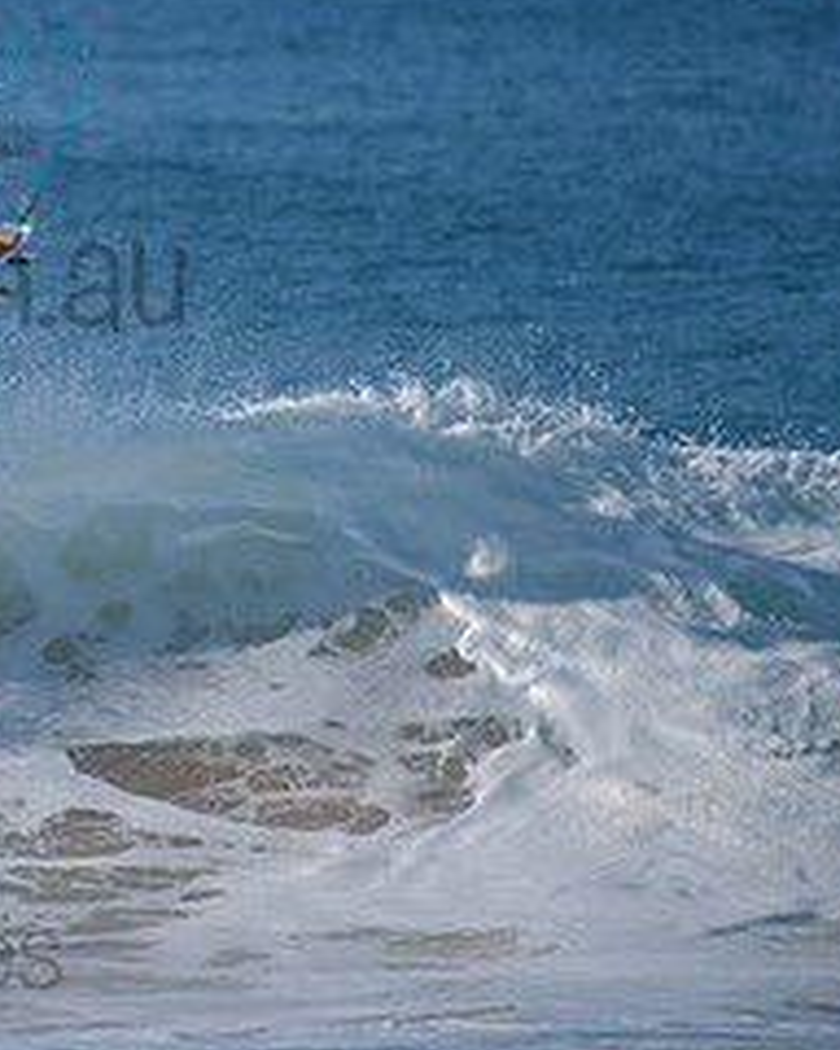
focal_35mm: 1136
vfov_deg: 1.7
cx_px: -276
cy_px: 225
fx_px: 35302
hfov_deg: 1.4
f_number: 5.6
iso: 180
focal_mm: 500
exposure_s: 1/2000
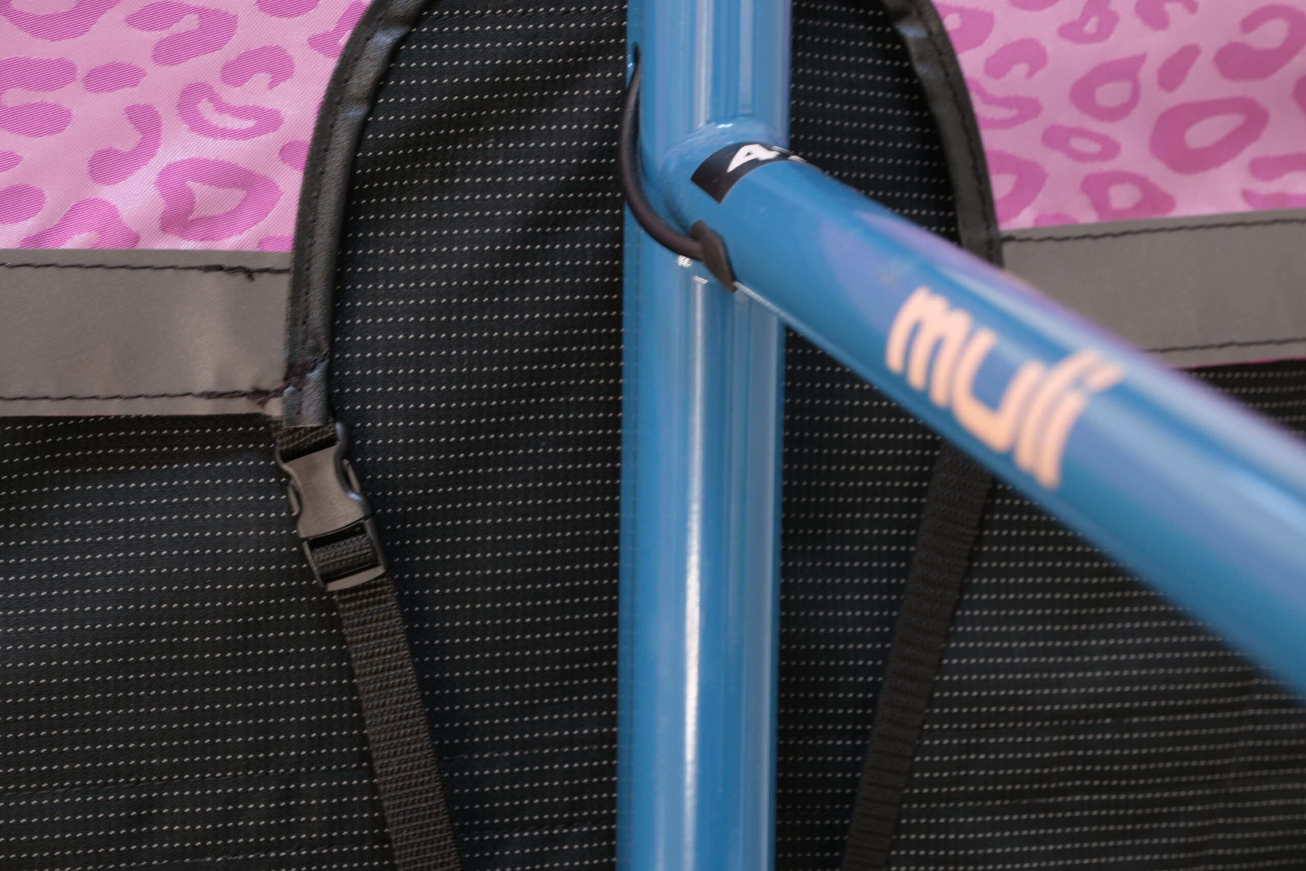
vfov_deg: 16.5
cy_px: 436
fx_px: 3011
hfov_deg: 24.5
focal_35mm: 83
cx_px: 653
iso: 400
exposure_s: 1/8
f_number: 5.6
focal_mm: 55
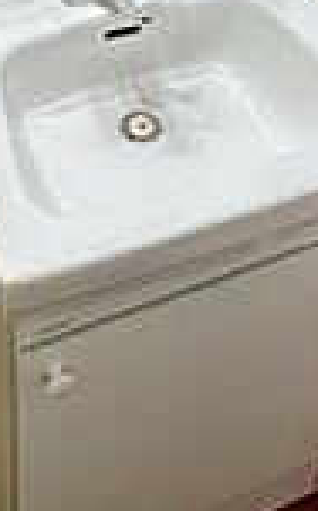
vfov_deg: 26.0
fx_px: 876
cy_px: -210
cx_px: 115
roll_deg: -2.2
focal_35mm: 63
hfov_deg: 20.5
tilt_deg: -24.3
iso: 250
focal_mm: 2.22
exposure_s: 1/120
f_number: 2.2
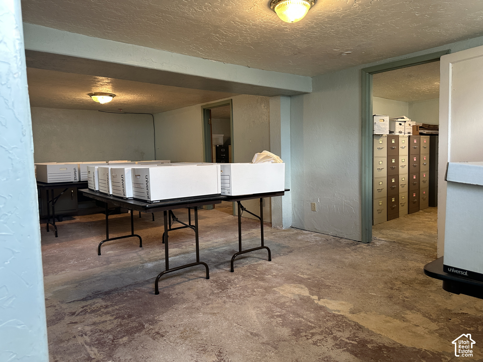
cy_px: 181
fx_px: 335
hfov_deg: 71.6
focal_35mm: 24
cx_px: 242
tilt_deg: -3.0
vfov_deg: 56.8
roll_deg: +1.4
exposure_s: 1/60
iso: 250
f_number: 1.78
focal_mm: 6.86
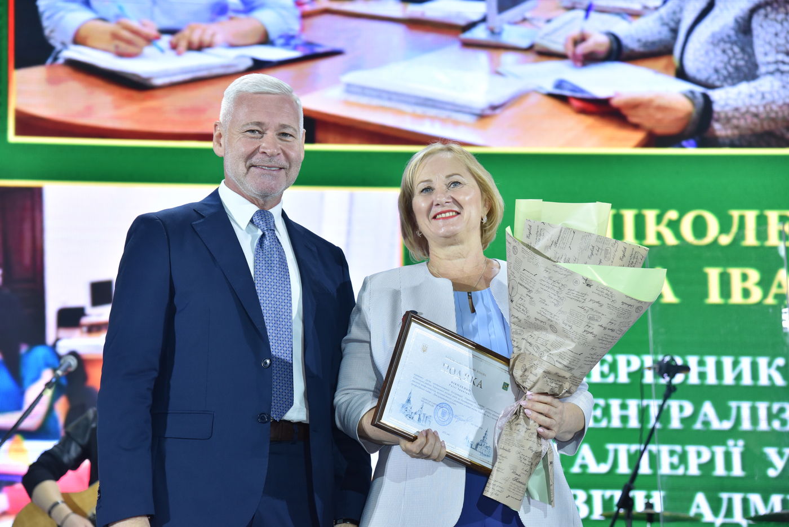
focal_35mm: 92
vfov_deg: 14.9
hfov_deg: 22.1
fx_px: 2017
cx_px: 394
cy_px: 264
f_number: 5
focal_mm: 92
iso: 1250
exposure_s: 1/200
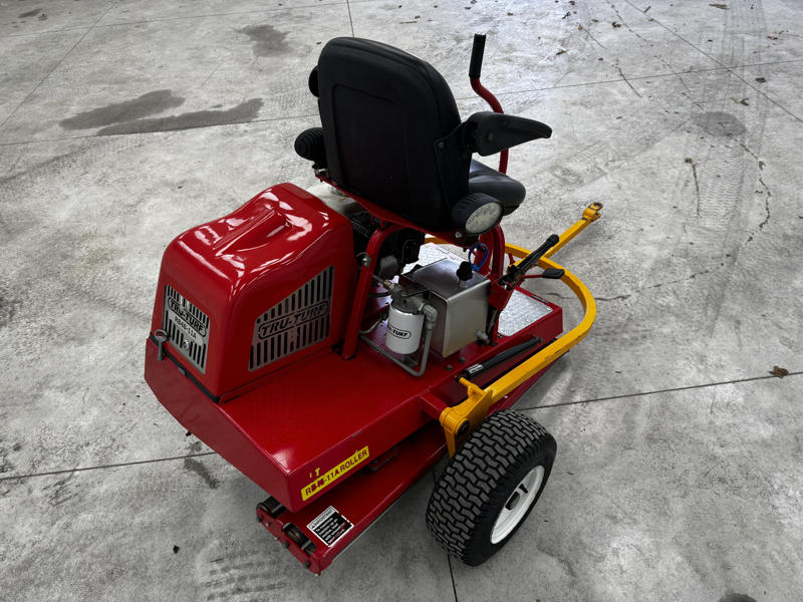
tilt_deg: -43.2
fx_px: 557
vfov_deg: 56.8
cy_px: 301
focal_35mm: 24
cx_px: 402
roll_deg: +4.3
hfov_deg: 71.6
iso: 80
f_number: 1.78
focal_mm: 6.76
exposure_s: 1/120
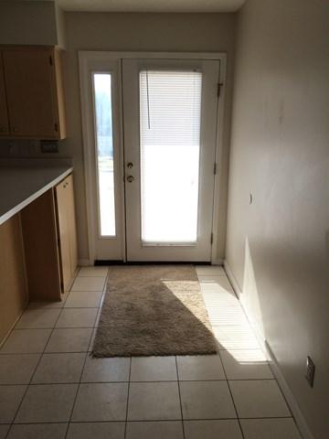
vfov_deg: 61.7
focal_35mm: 29
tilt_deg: -17.8
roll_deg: +0.8
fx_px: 367
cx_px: 164
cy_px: 220
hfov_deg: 48.2
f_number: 2.2
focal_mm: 4.15
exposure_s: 1/366
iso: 32
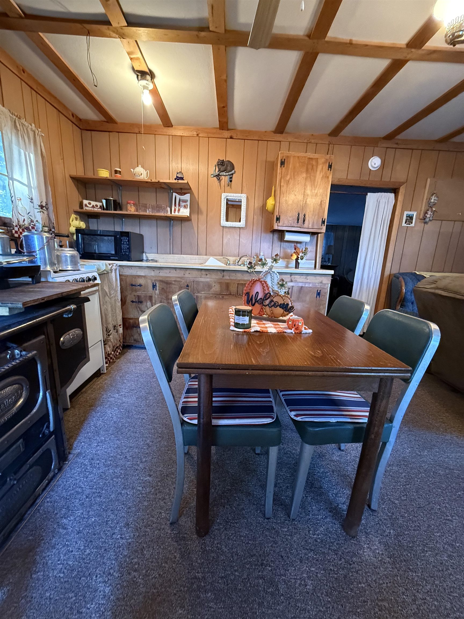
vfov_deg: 102.1
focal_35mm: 14
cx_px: 232
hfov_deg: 85.7
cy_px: 310
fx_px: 250
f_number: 2.2
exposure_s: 1/60
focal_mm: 2.22
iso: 1000
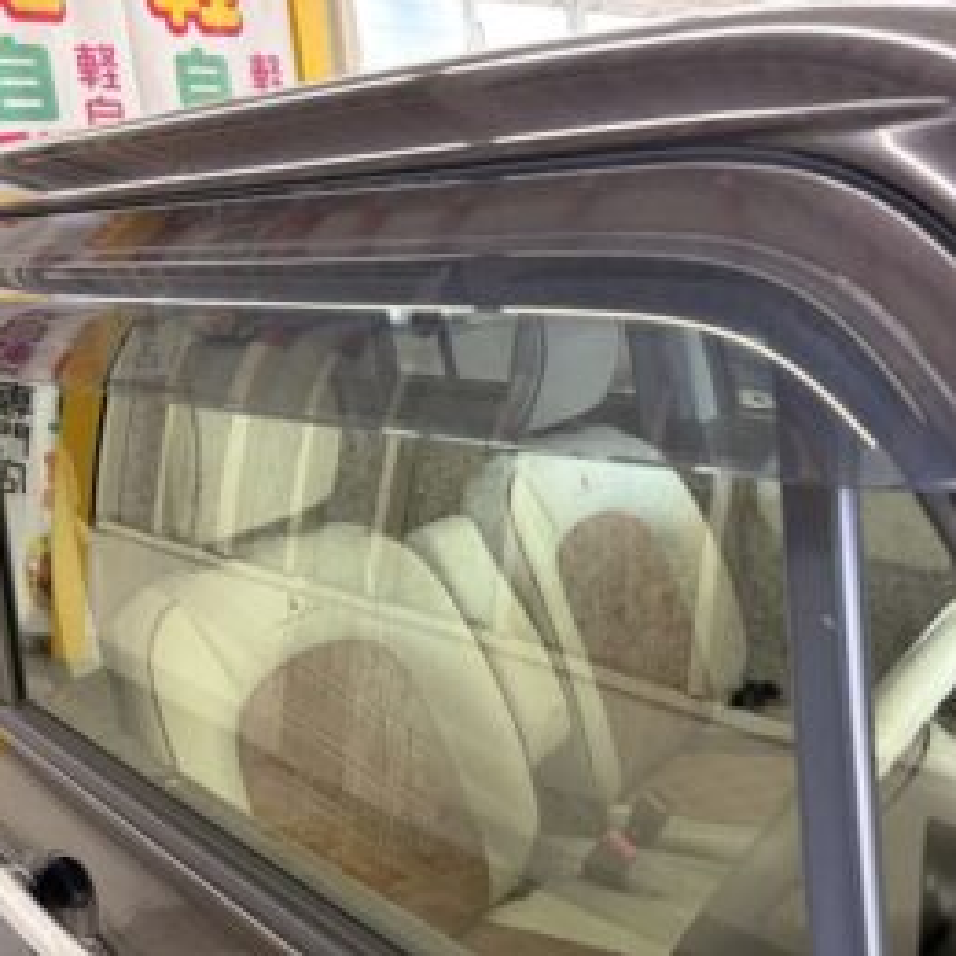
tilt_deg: -14.5
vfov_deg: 52.5
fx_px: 969
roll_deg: +5.6
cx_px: 456
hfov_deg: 52.5
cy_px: 476
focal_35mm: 31
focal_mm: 5.96
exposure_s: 1/50
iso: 160
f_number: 1.6
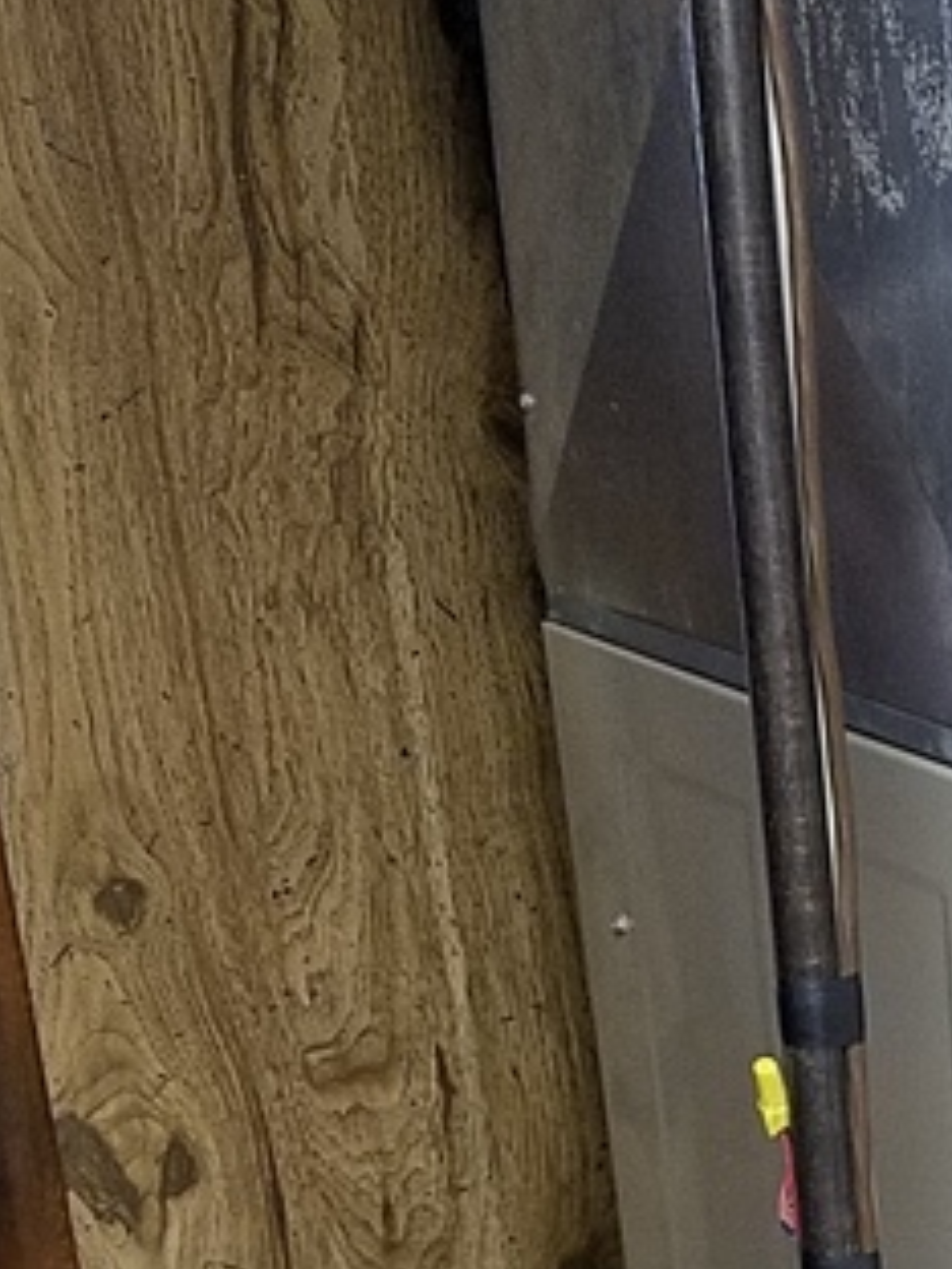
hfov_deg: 15.0
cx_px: 1505
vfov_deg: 20.6
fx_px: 3300
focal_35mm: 90
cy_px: 1432
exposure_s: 1/24
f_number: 1.7
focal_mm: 4.2
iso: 160
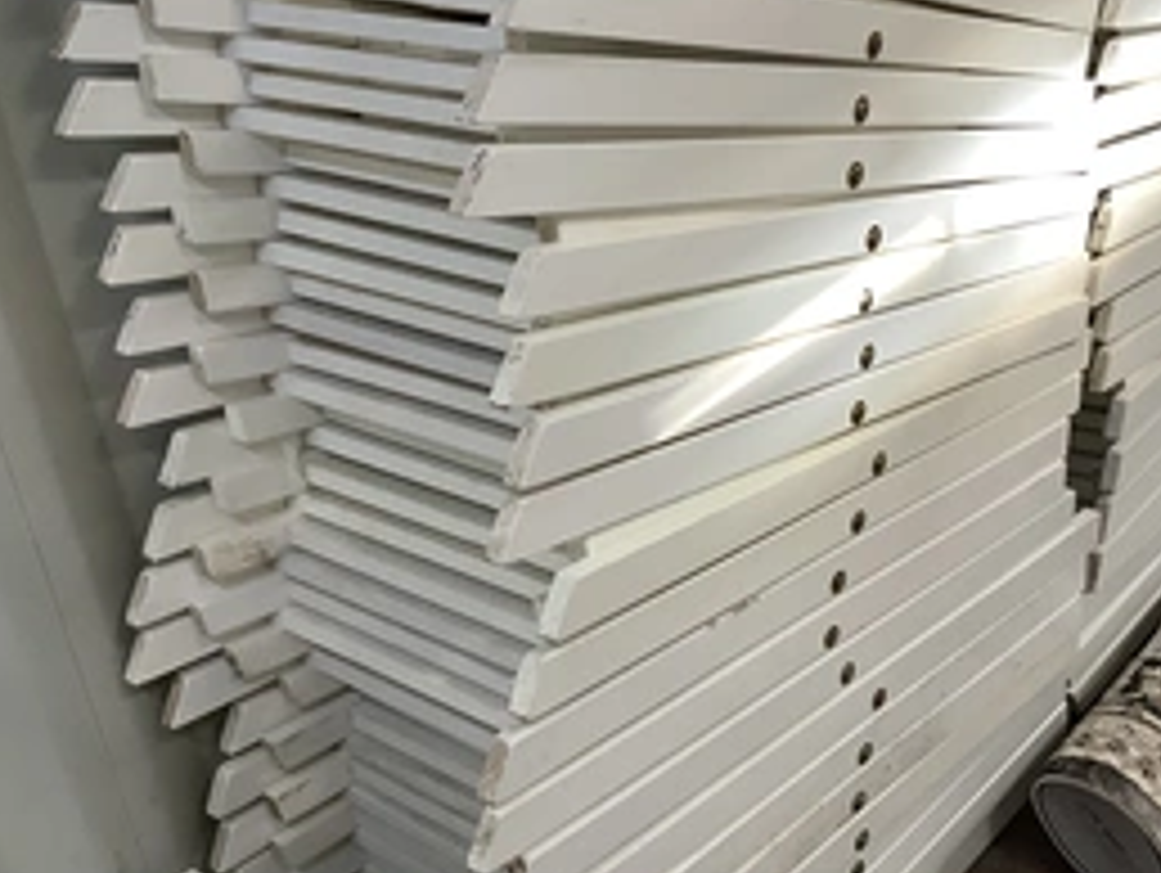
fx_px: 1611
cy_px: 500
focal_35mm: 48
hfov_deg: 39.6
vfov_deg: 30.3
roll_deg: +7.0
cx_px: 603
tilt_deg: -31.3
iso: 100
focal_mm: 3.3
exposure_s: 1/60
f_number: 2.4
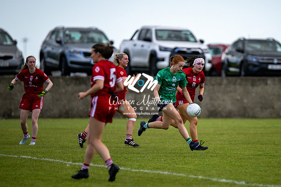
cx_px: 180
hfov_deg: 4.7
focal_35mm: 434
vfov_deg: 3.2
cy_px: 103
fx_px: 3391
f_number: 2.8
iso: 200
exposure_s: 1/6400
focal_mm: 300
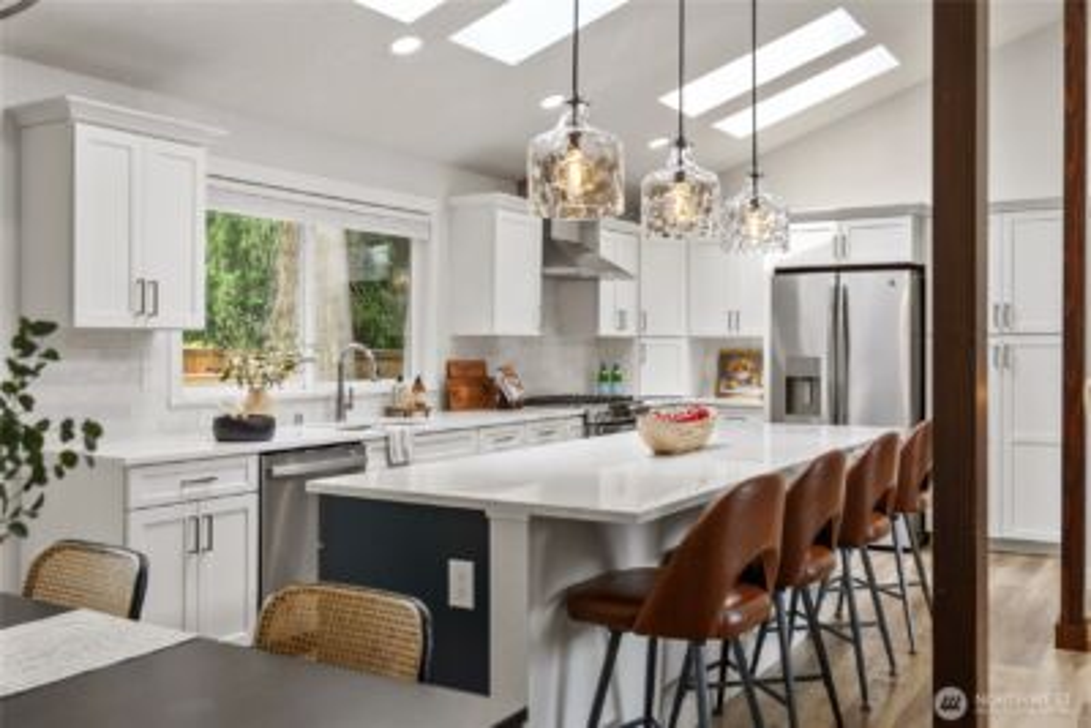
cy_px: 364
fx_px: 1000
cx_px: 546
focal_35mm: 33
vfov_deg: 40.0
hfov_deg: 57.2
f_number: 3.5
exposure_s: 1/60
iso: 320
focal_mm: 33
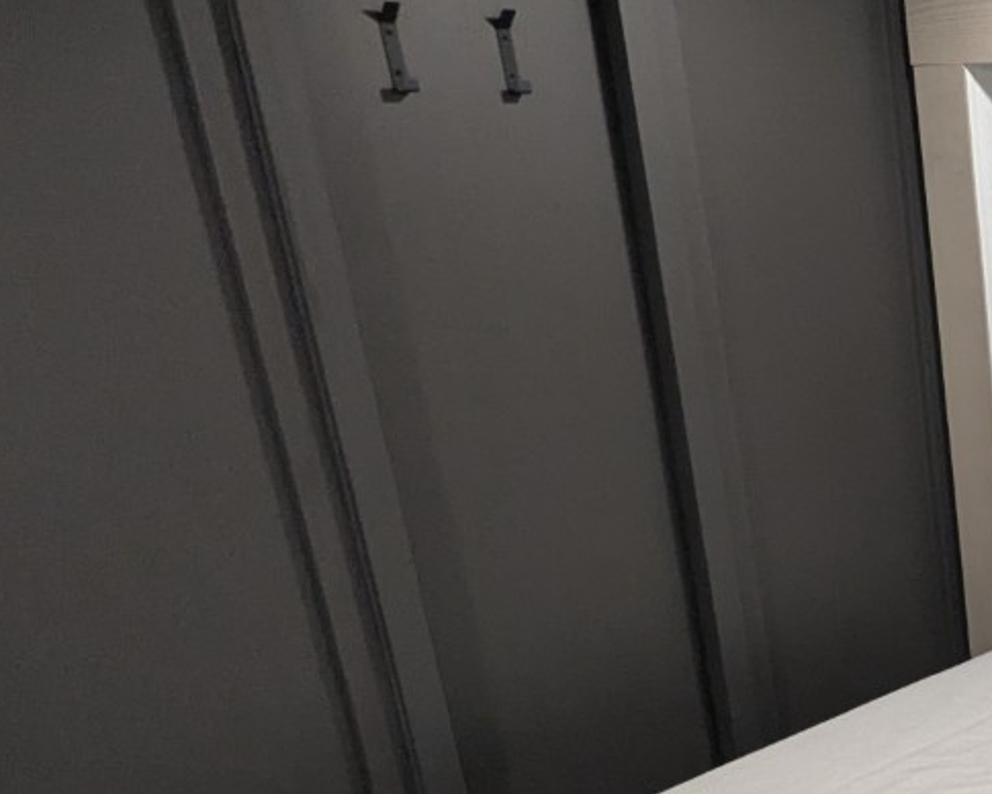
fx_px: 1321
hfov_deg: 31.1
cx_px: 1318
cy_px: 575
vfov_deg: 32.9
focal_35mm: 45
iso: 356
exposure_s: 1/24.6
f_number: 2.2
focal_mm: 2.35
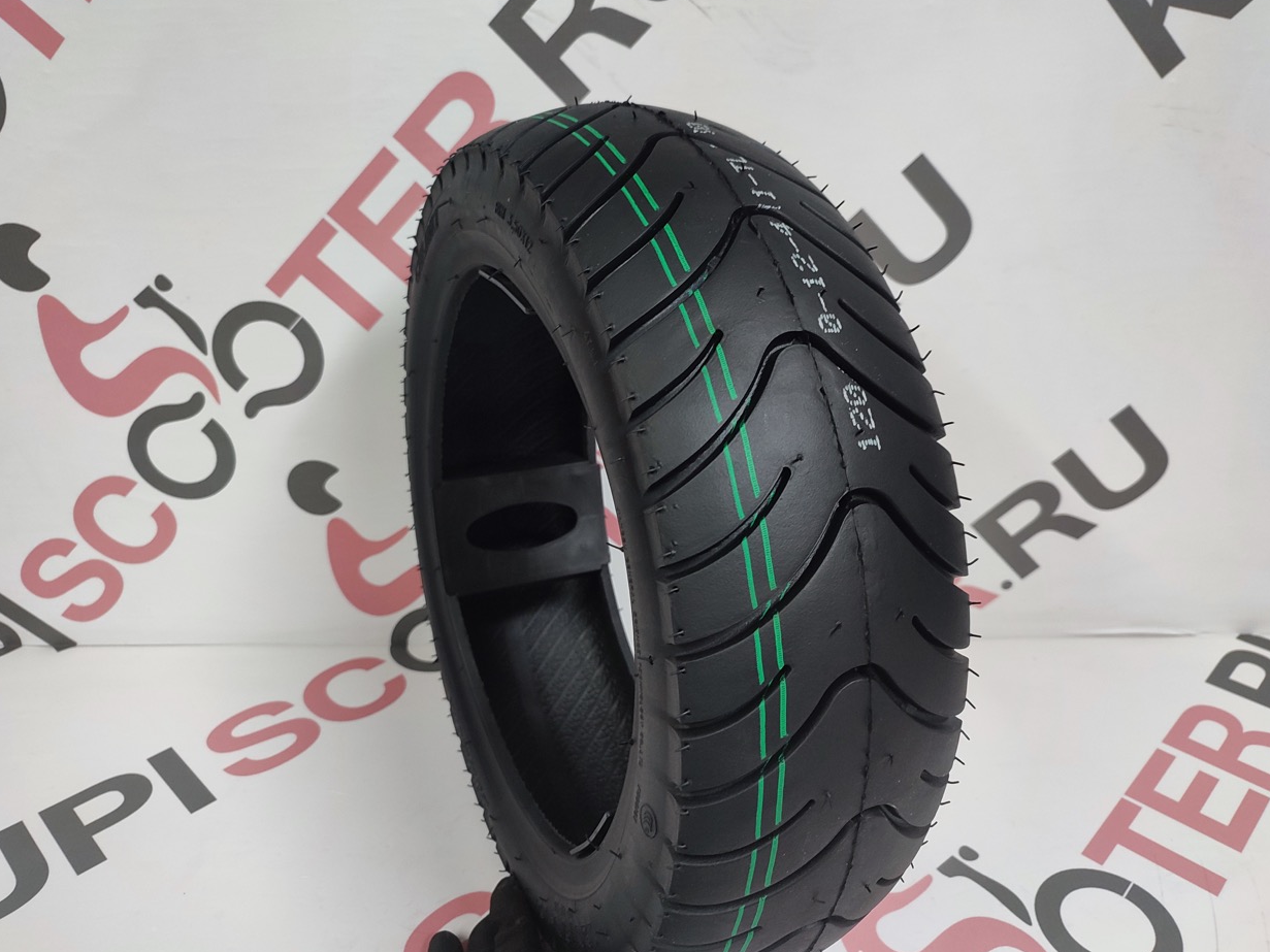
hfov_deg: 67.3
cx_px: 621
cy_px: 480
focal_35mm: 26
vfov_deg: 53.1
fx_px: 954
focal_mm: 6.04
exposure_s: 1/25
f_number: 1.9
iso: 742
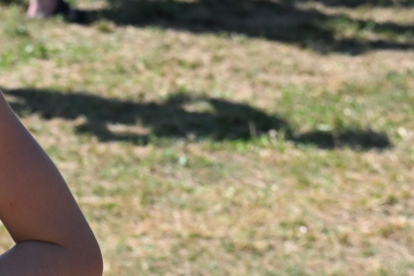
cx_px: -176
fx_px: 3802
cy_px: 4
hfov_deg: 6.2
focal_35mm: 331
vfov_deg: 4.1
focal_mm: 65
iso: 450
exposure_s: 1/1250
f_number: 7.1
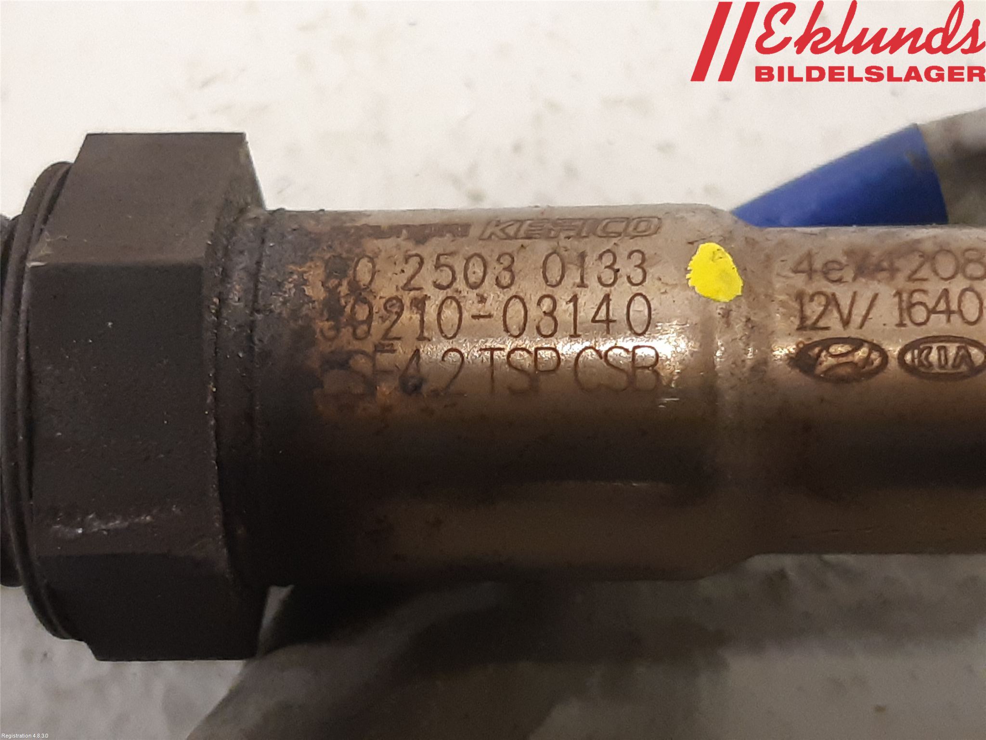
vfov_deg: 53.1
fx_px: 741
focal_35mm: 26
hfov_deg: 67.3
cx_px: 493
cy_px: 370
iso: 250
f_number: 1.7
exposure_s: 1/25
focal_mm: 3.93
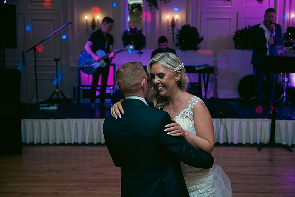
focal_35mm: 50
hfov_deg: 39.6
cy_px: 98
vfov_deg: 27.0
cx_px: 148
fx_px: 410
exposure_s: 1/160
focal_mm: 50
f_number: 3.5
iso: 1250
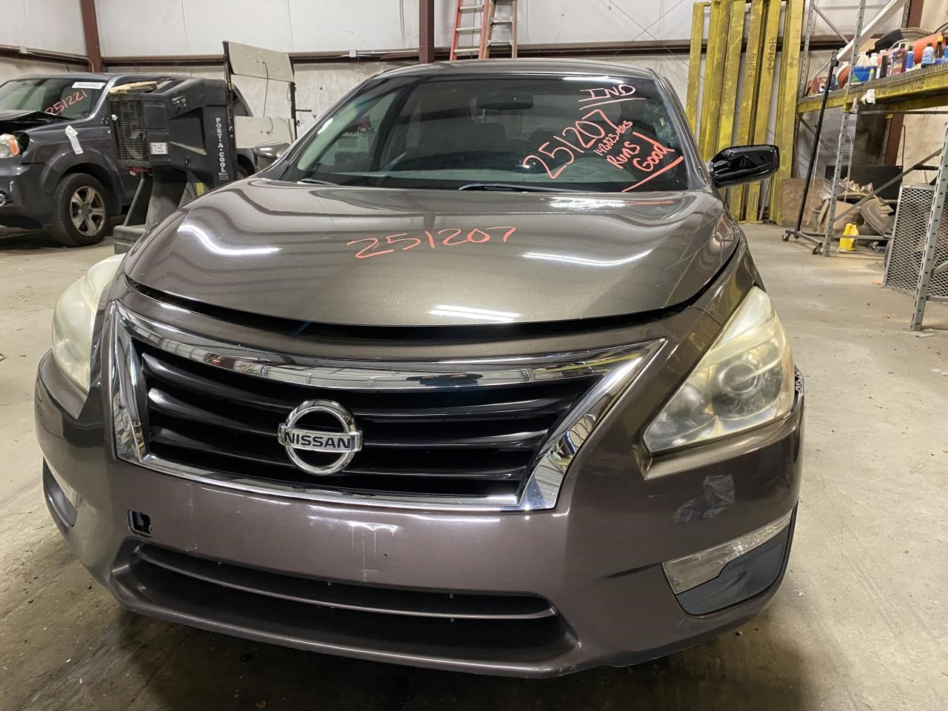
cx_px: 474
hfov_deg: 67.3
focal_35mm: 26
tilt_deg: -15.7
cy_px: 356
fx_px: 712
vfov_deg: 53.1
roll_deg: -2.1
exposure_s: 1/60
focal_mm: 4.25
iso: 500
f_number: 1.8
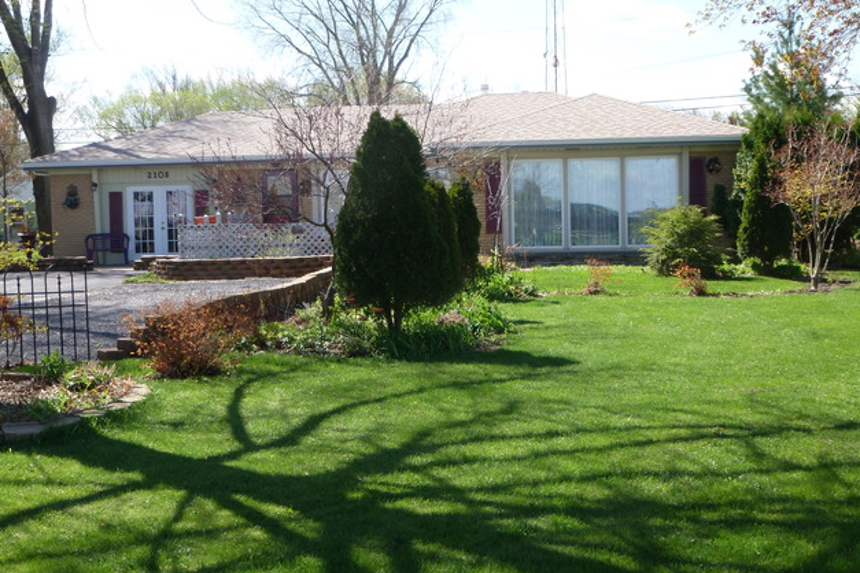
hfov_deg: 38.2
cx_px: 425
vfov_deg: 26.0
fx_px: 1242
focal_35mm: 52
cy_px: 265
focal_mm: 8.7
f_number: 4.1
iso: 100
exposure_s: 1/250
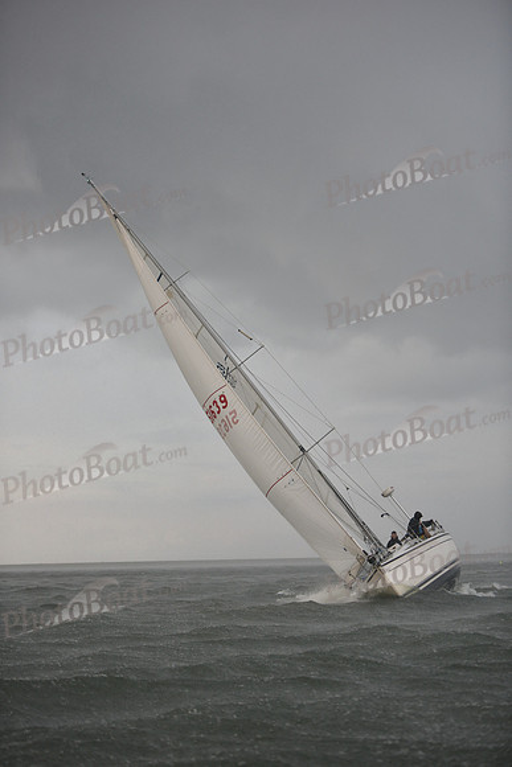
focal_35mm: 70
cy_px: 384
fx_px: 1492
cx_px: 256
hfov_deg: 19.5
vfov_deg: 28.8
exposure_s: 1/640
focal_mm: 70
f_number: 2.8
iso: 400
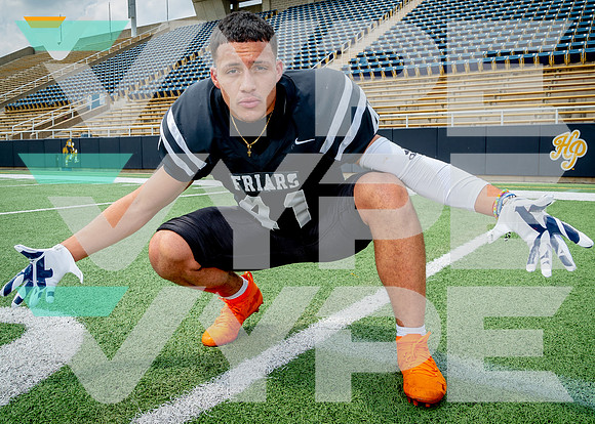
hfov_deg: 58.5
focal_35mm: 31
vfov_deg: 43.5
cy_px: 200
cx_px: 287
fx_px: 532
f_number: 8
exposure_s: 1/125
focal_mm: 24
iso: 100
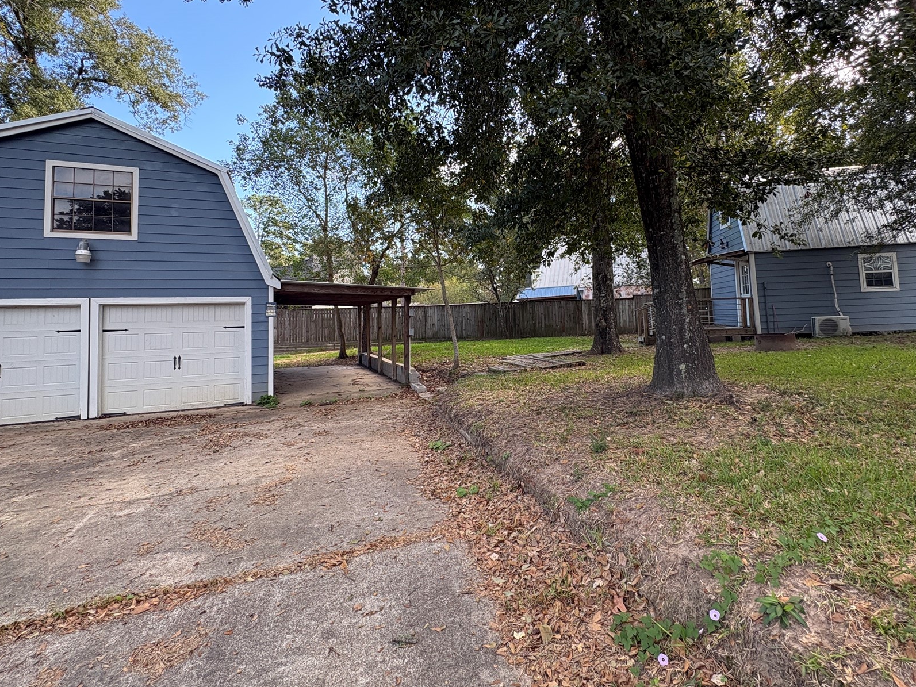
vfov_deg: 71.1
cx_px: 473
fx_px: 476
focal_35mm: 18
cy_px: 290
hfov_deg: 87.7
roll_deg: +1.5
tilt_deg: +4.2
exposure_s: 1/144
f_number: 2.2
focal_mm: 2.22
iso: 64
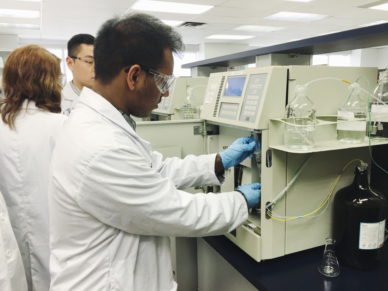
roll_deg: +0.3
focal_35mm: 29
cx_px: 194
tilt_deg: -8.6
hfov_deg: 61.7
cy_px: 146
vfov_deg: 48.2
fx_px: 325
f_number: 2.2
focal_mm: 4.15
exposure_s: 1/30
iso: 32
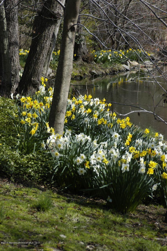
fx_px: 961
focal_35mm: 138
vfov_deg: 14.9
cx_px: 84
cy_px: 126
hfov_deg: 9.9
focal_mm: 92
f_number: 5.6
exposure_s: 1/500
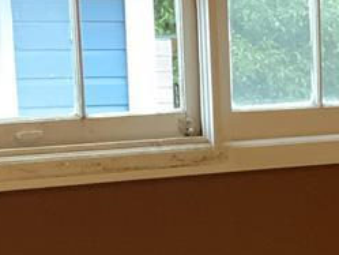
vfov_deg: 9.9
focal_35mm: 149
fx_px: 1460
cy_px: 259
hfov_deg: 12.7
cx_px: 470
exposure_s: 1/40
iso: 320
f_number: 1.8
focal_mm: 3
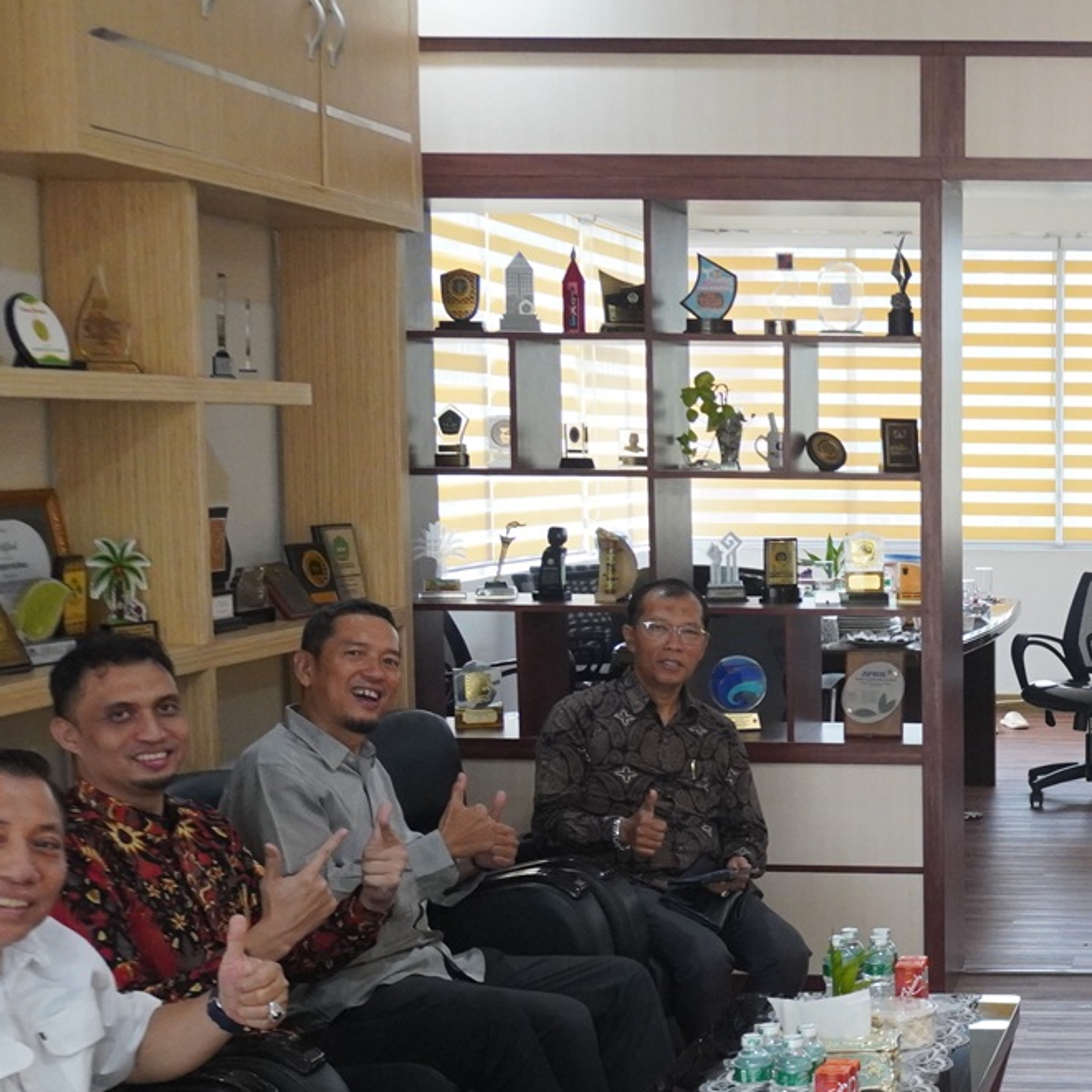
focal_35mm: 59
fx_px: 2106
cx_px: 1257
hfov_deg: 26.4
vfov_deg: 28.9
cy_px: 733
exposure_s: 1/160
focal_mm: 16
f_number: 4
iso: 1600
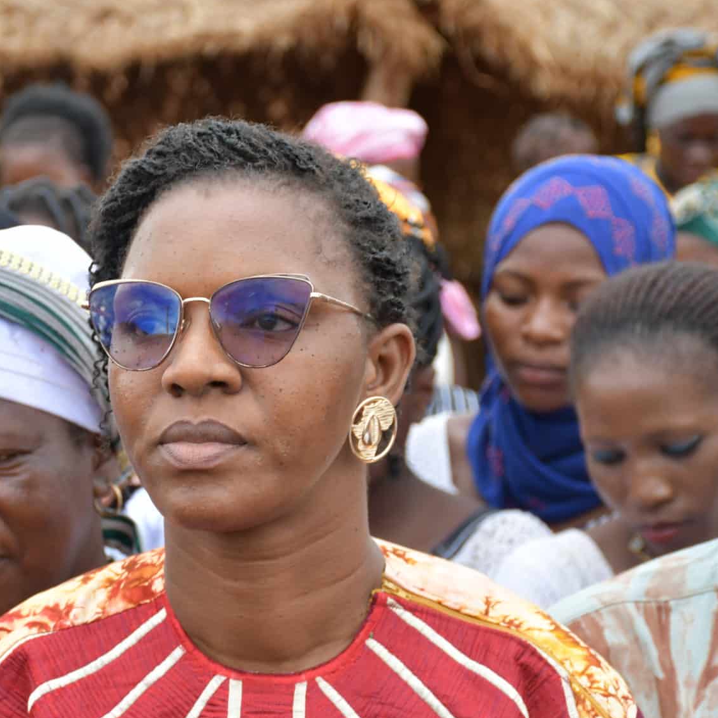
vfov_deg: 13.4
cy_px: 401
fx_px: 3051
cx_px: 274
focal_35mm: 130
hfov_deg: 13.4
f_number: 5
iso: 400
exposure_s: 1/250
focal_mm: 56
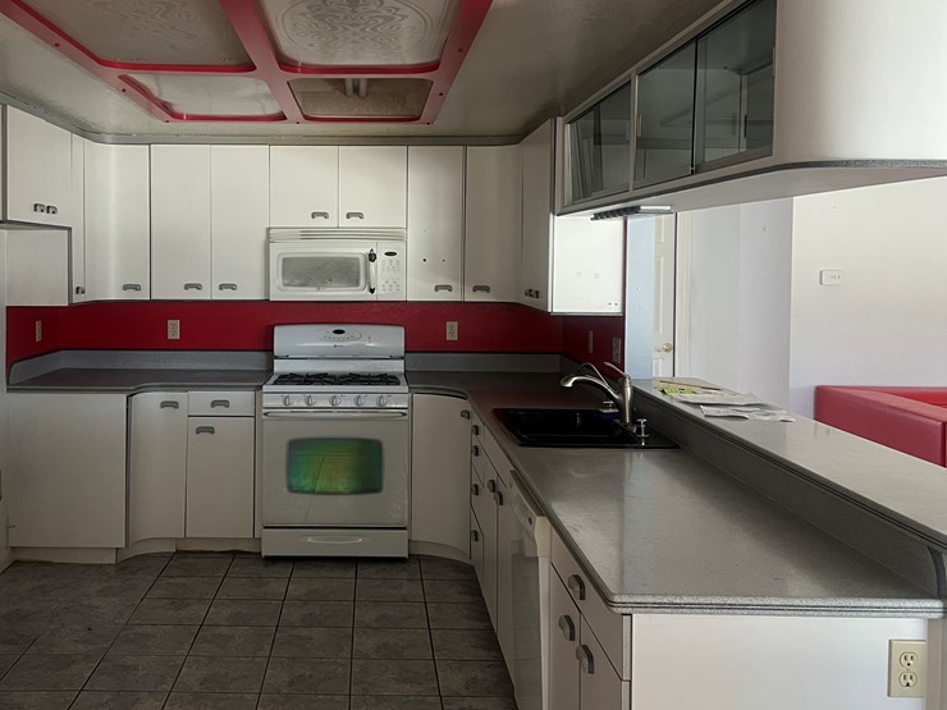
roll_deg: -0.4
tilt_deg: -2.4
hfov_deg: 50.8
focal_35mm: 36
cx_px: 357
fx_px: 985
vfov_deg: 39.6
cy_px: 302
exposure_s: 1/60
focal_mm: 5.7
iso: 160
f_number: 1.5
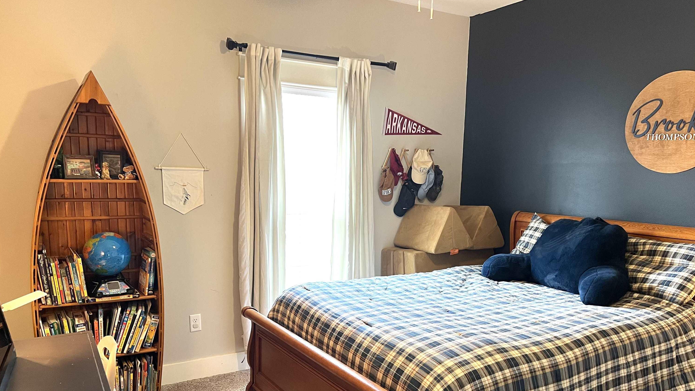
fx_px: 534
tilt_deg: -9.7
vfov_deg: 39.8
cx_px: 349
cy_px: 256
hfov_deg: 66.1
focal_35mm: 29
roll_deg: -1.0
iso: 160
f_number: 1.5
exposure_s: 1/60
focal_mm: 5.7
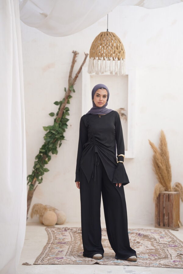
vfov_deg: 23.9
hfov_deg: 16.1
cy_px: 137
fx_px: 648
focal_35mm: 85
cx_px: 92
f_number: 2.2
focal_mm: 85
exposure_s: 1/640
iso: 320
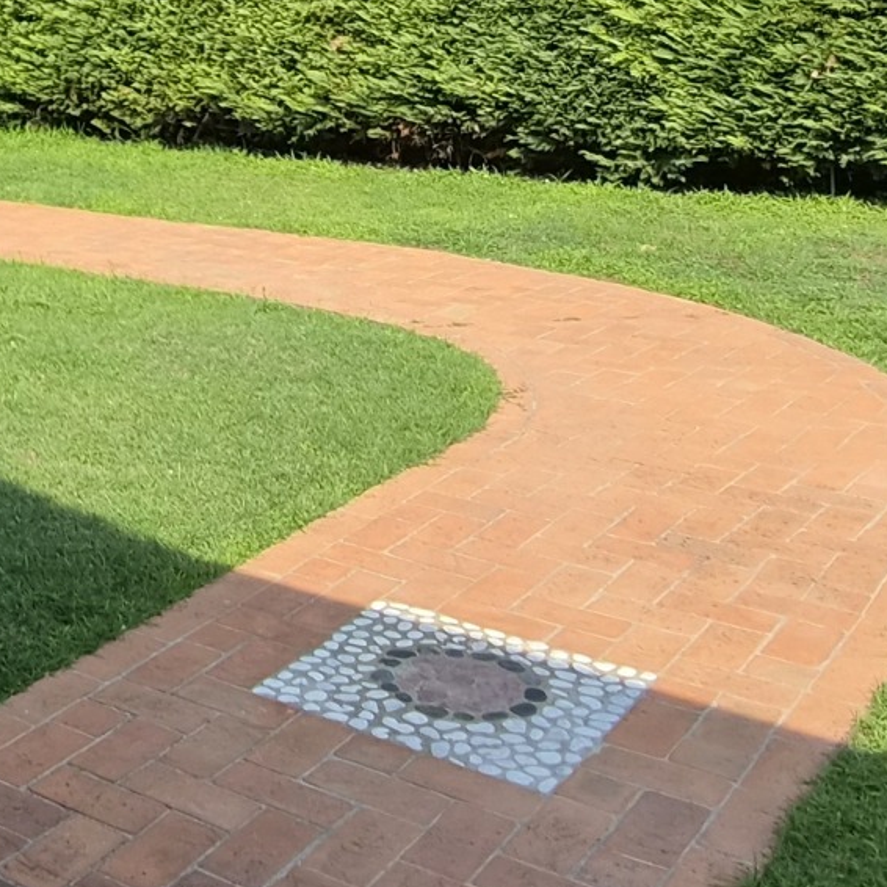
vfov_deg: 30.5
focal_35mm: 52
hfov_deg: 28.9
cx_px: -146
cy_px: 8
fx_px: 1507
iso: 100
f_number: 2.2
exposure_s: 1/2368
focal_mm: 2.2
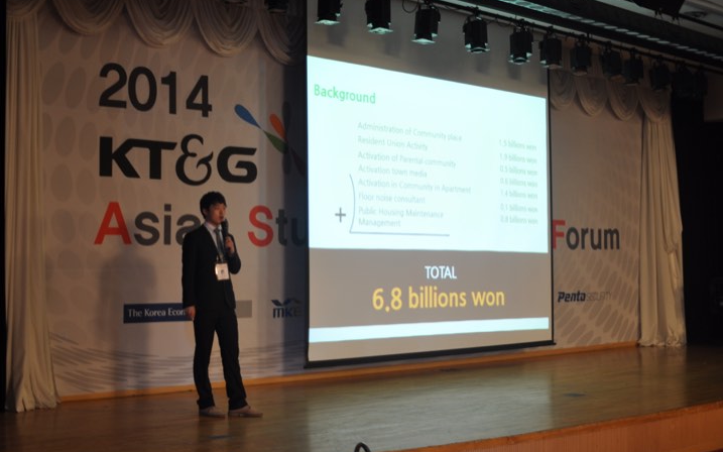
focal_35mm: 46
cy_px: 218
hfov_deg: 43.5
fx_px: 906
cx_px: 361
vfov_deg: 28.0
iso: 320
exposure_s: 1/30
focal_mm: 30
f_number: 1.8
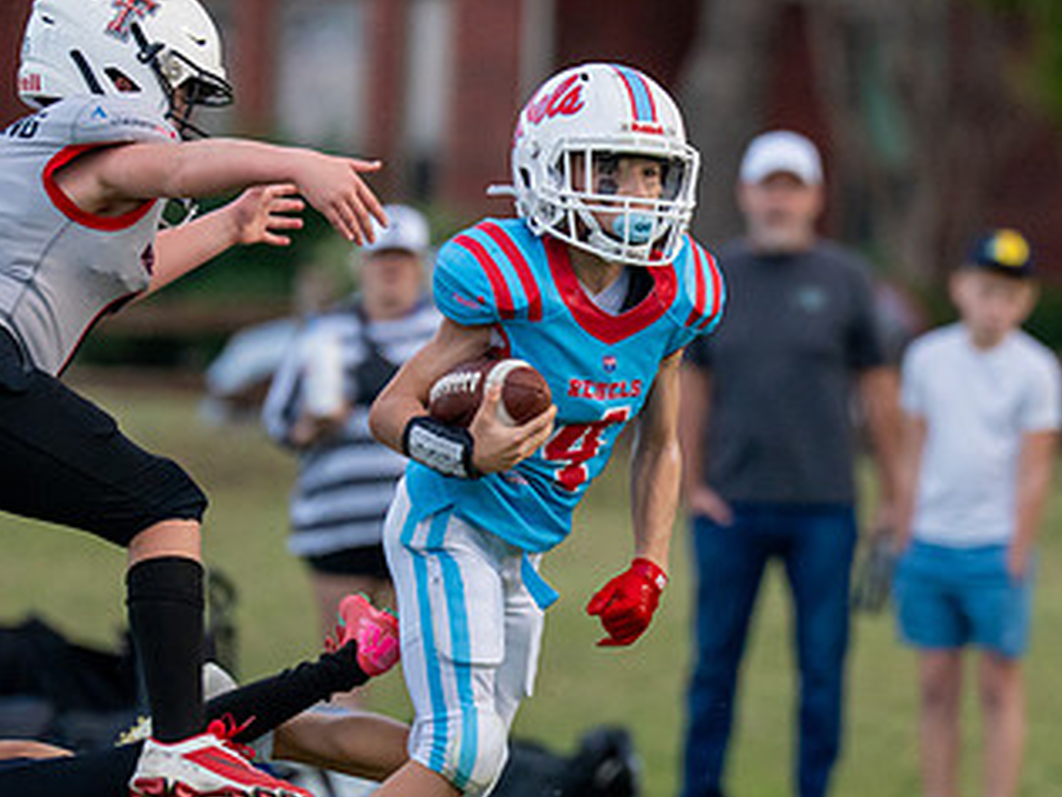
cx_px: 763
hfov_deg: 3.4
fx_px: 17763
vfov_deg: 2.6
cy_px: 358
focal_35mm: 579
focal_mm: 200
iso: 1000
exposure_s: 1/1250
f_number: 2.8
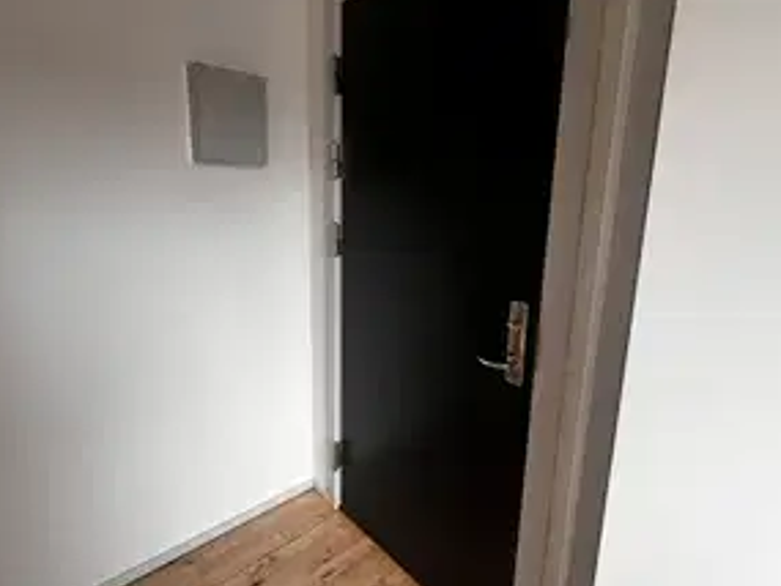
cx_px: 418
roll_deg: -2.2
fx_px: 384
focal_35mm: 17
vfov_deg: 74.7
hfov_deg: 90.9
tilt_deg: -10.8
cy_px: 279
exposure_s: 1/99
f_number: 1.8
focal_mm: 1.57
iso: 80
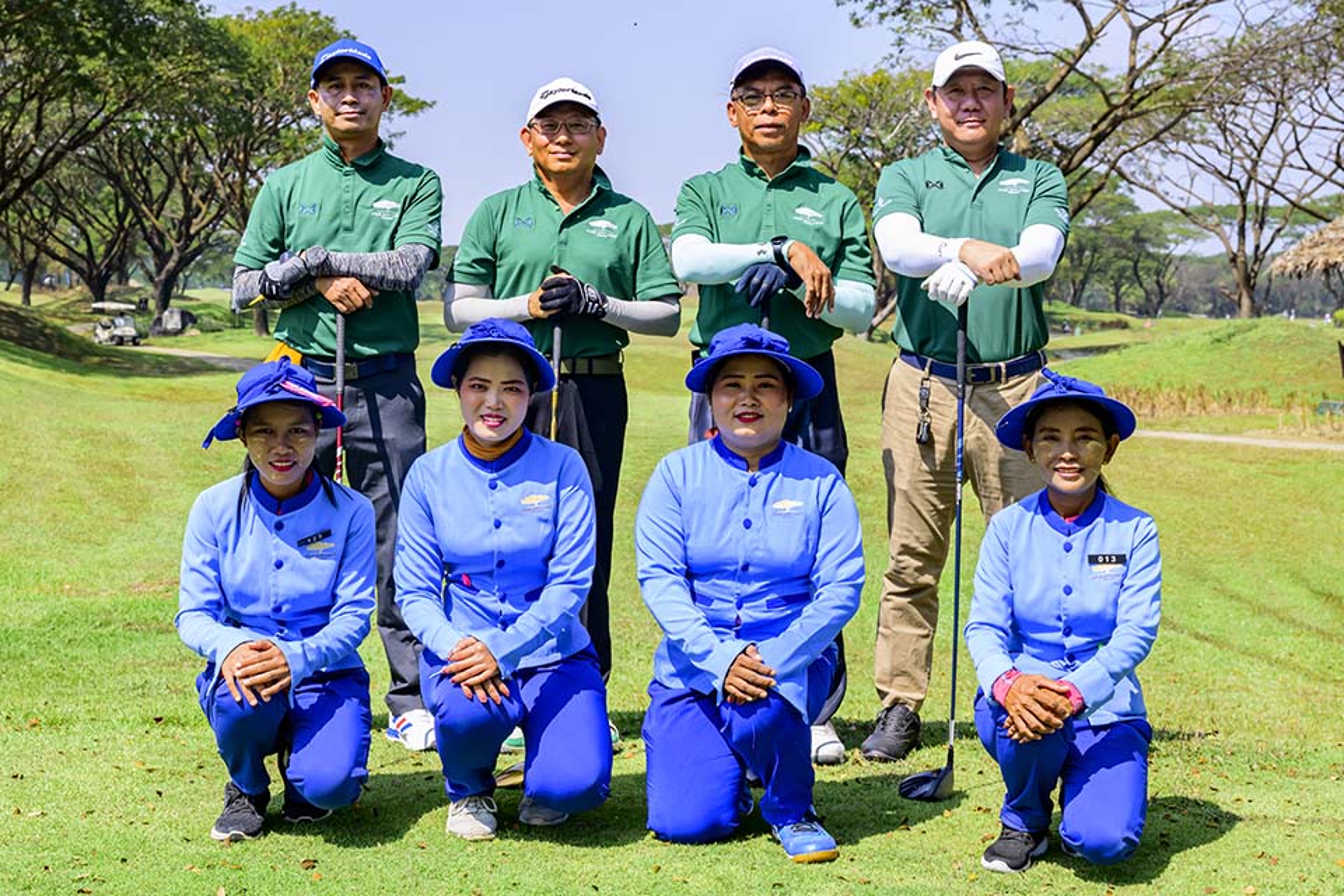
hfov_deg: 41.1
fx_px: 1792
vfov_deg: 28.1
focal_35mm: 48
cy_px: 448
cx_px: 672
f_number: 8
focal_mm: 48
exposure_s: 1/1600
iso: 1100
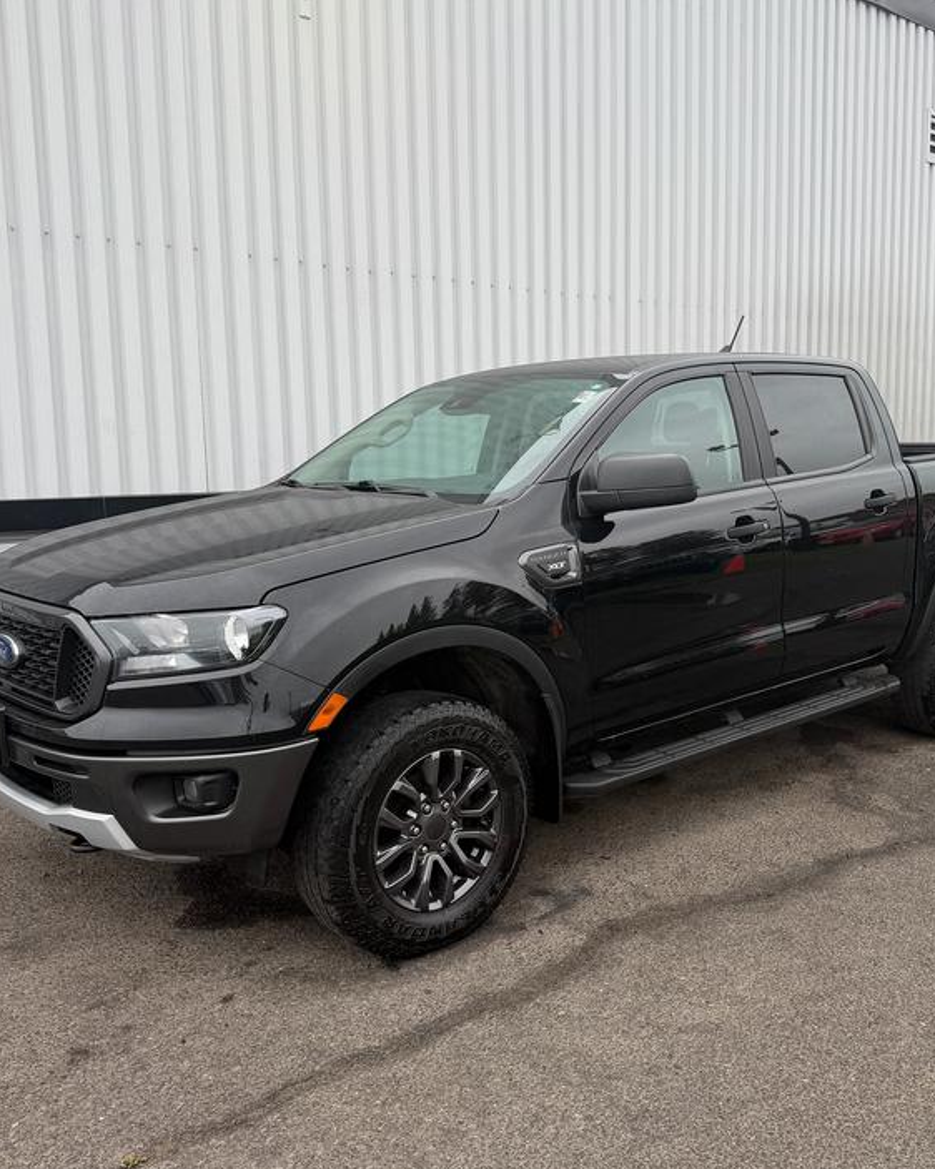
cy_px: 609
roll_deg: +2.2
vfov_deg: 55.7
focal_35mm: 32
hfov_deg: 45.7
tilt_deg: -4.7
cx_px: 531
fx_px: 1107
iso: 80
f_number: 1.78
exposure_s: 1/310
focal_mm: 6.76
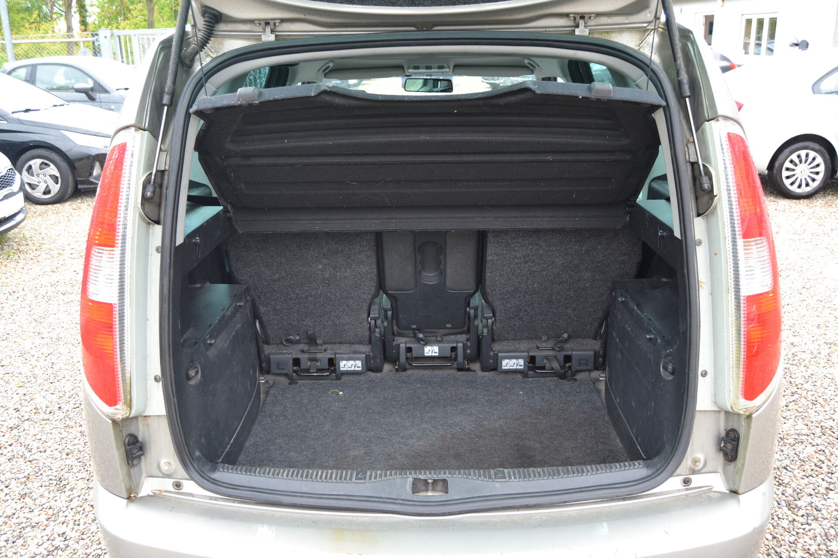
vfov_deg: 43.6
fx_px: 698
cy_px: 279
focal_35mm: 30
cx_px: 419
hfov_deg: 61.9
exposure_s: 1/125
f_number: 5.6
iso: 360
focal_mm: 20
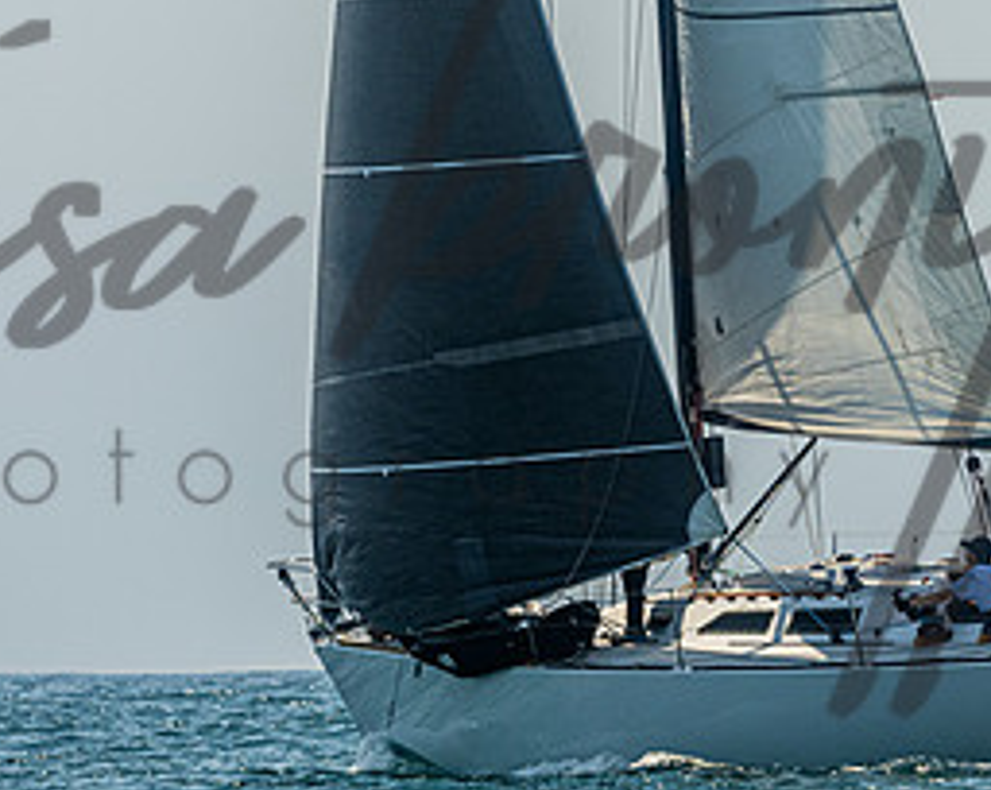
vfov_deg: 2.3
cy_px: 52
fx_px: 19914
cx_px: 721
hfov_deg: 2.9
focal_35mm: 680
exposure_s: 1/3200
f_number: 6.3
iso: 400
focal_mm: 260
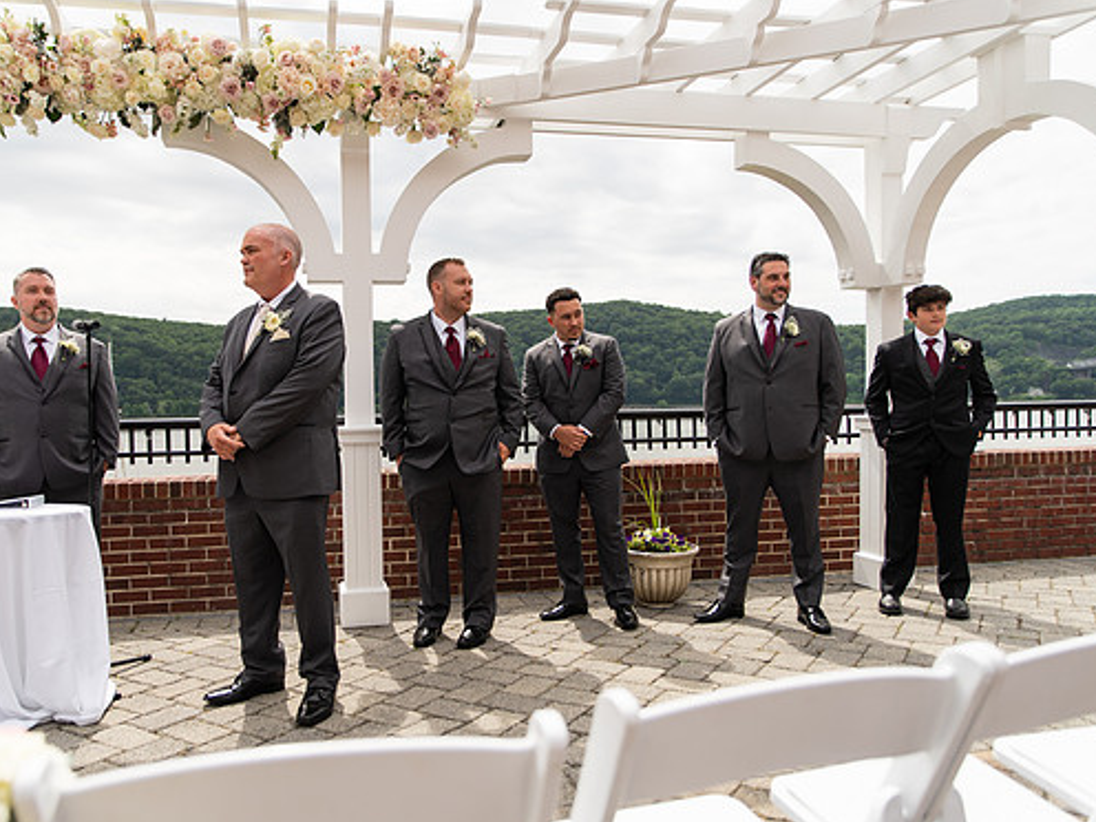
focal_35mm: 27
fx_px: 855
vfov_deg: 51.4
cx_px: 480
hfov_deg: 65.1
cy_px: 410
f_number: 2.8
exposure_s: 1/2500
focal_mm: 24
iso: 125
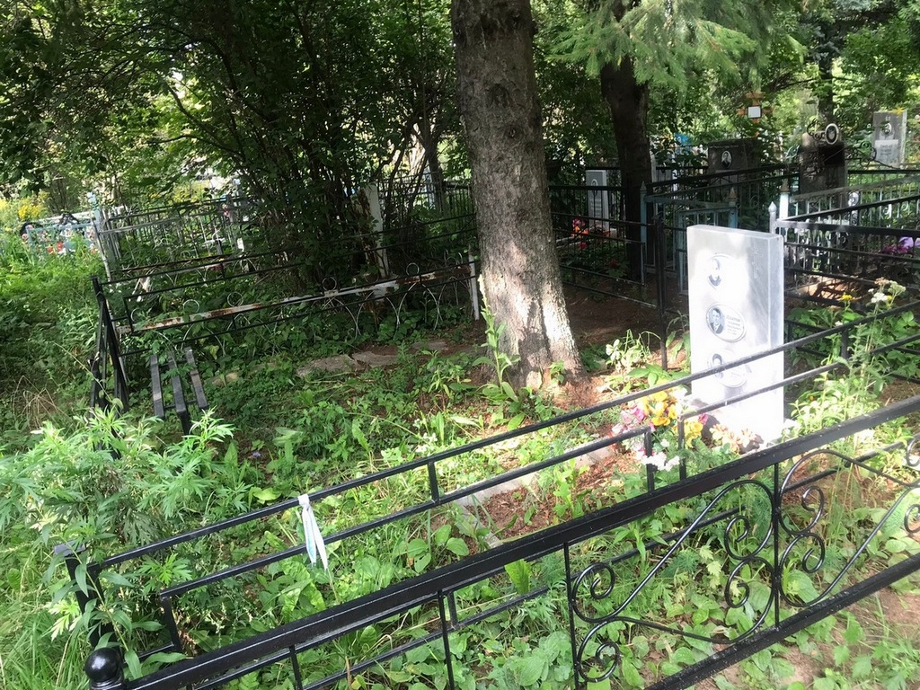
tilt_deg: -15.8
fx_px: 744
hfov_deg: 63.4
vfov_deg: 49.7
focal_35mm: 28
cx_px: 460
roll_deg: +7.6
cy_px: 345
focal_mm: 3.99
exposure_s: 1/100
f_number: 1.8
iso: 20
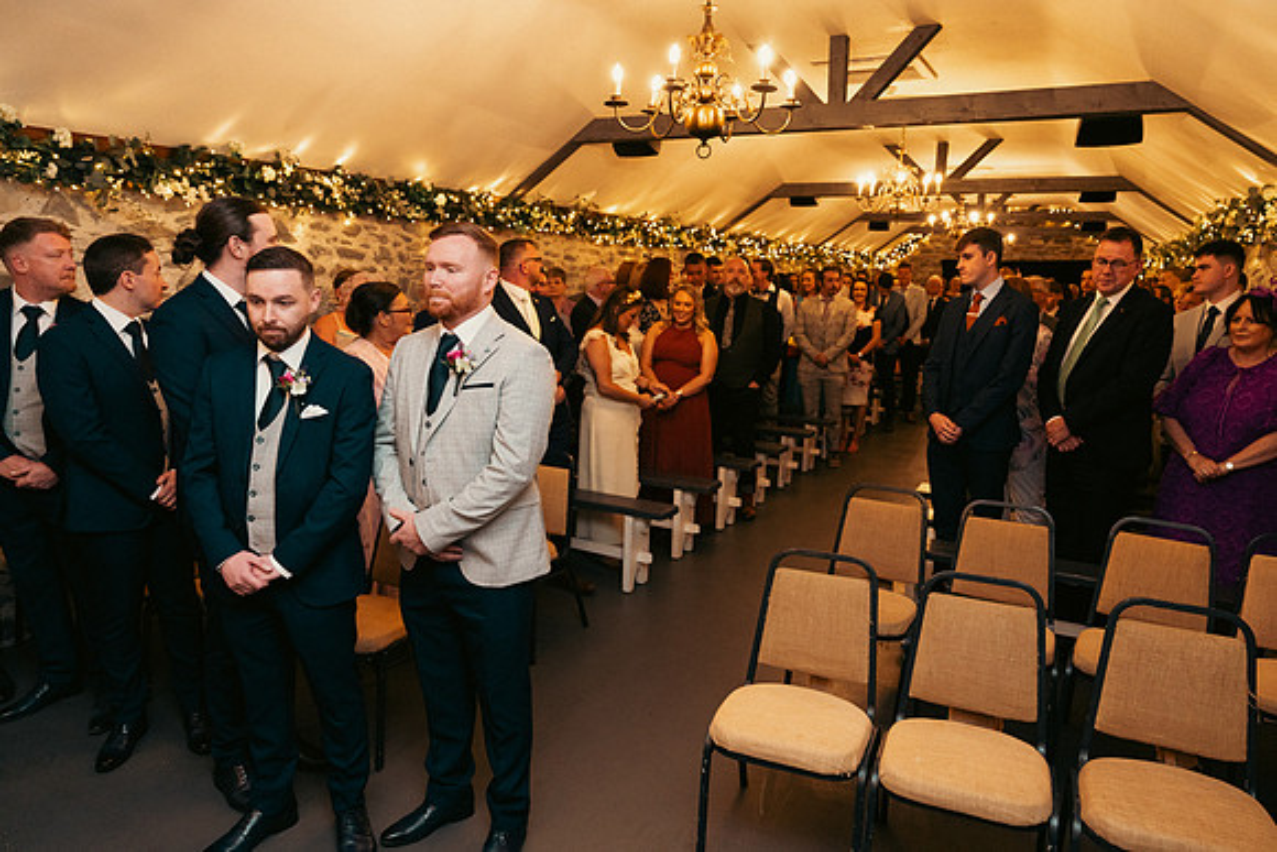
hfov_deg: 73.7
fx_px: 851
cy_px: 426
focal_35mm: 24
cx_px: 638
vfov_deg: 53.2
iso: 2500
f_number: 3.5
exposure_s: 1/160
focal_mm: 24
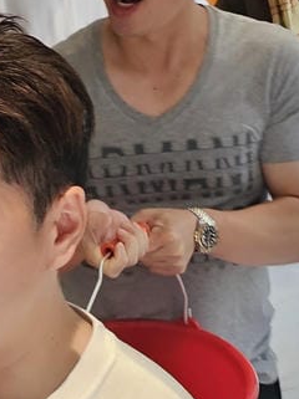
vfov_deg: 17.1
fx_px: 1327
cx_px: -46
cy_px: 295
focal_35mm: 115
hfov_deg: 12.6
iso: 100
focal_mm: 6.3
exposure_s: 1/120
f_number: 1.7
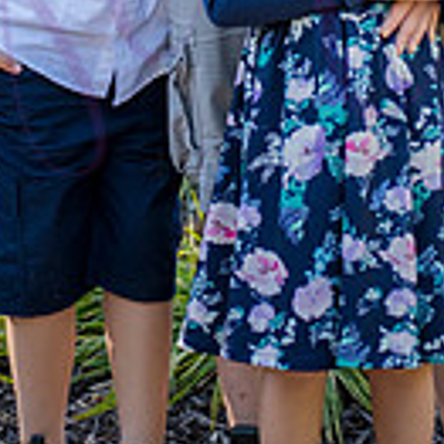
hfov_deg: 7.5
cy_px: -268
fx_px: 3396
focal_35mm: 234
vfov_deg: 7.3
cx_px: 244
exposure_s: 1/400
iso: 400
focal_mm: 80
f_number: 4
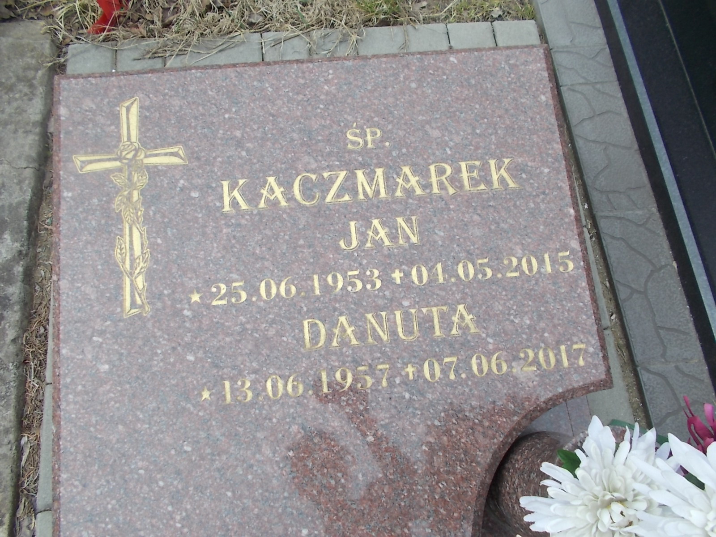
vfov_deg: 53.1
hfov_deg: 67.3
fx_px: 538
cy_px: 268
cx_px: 358
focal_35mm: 26
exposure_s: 1/500
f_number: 3.2
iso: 80
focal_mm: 4.6
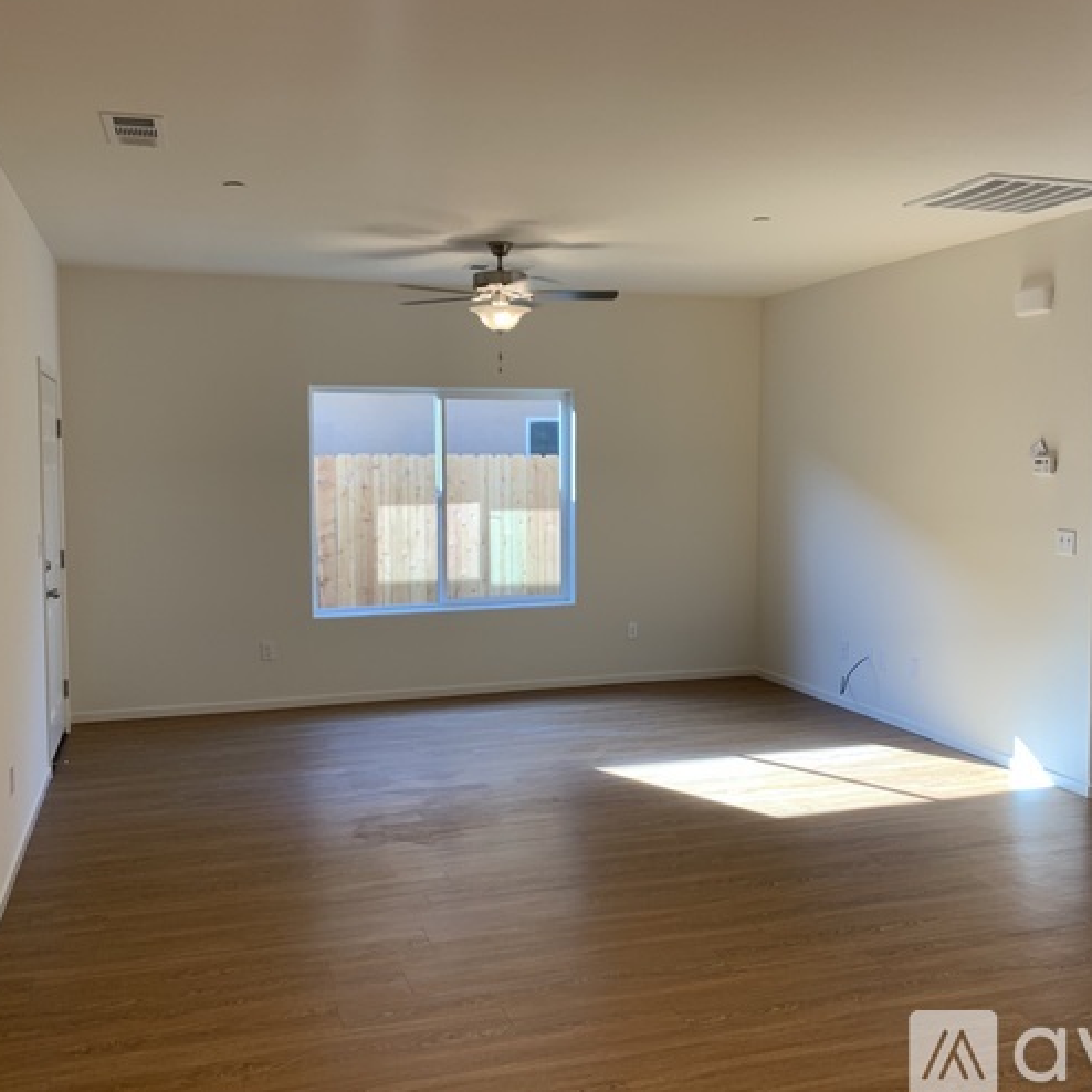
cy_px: 546
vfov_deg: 52.5
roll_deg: +0.4
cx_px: 529
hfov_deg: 52.5
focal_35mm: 31
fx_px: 1106
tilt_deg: -3.0
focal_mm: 4.25
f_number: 1.8
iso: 80
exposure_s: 1/120
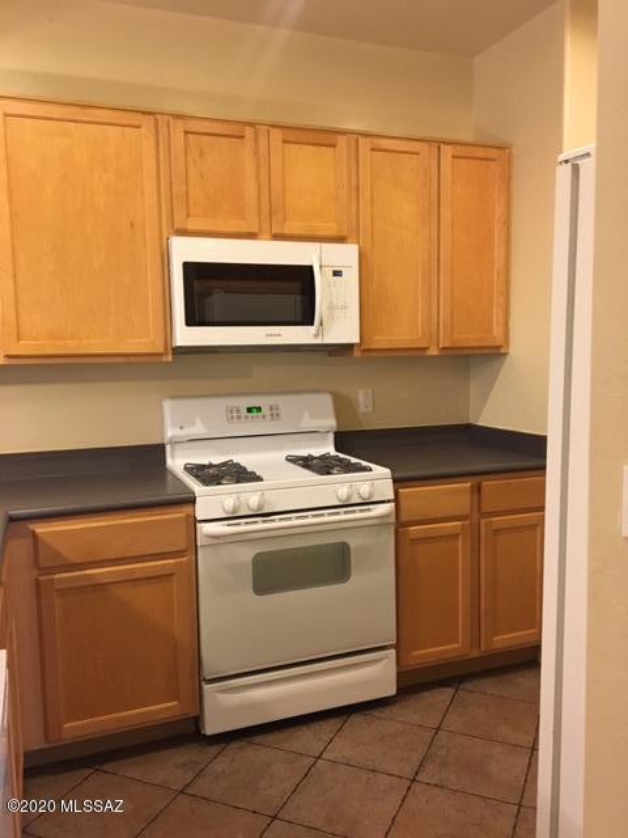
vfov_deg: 61.7
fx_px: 701
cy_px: 419
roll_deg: +0.3
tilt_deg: -5.4
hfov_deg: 48.2
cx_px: 314
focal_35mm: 29
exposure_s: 1/20
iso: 200
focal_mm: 4.15
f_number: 2.2
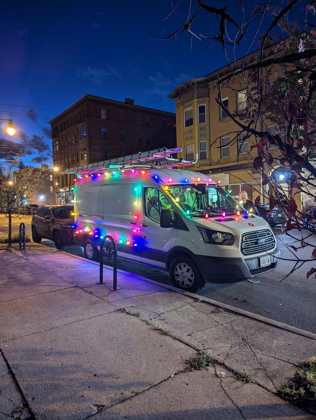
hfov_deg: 56.9
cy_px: 210
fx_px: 291
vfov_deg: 71.5
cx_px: 158
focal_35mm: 24
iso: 538
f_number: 1.85
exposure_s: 1/24
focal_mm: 6.81
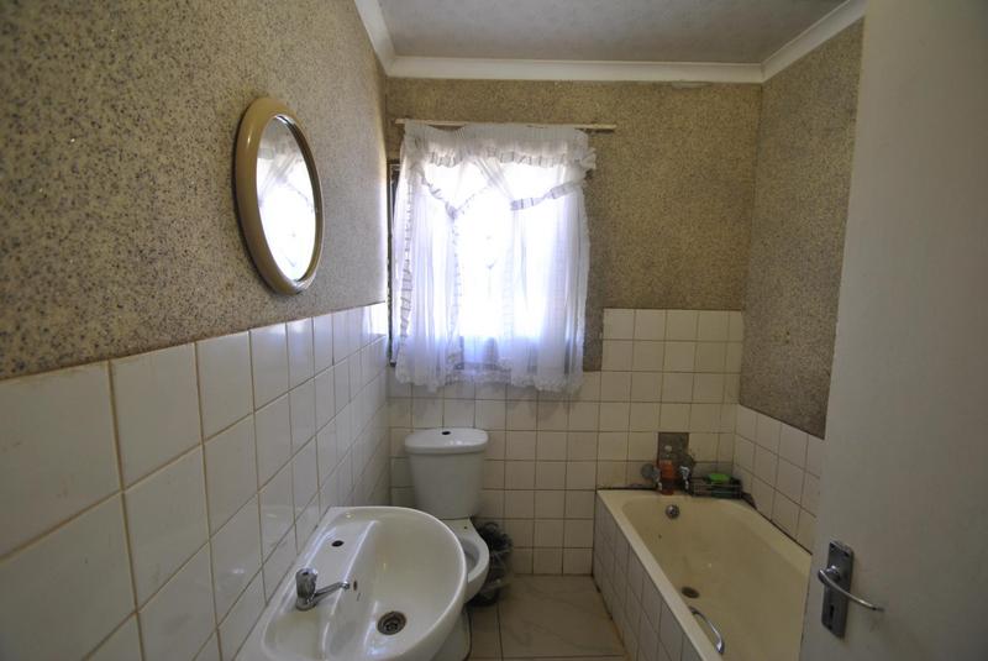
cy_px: 330
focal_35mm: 15
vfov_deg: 77.4
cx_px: 494
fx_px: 412
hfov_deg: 100.3
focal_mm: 10
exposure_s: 1/30
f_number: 3.5
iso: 220
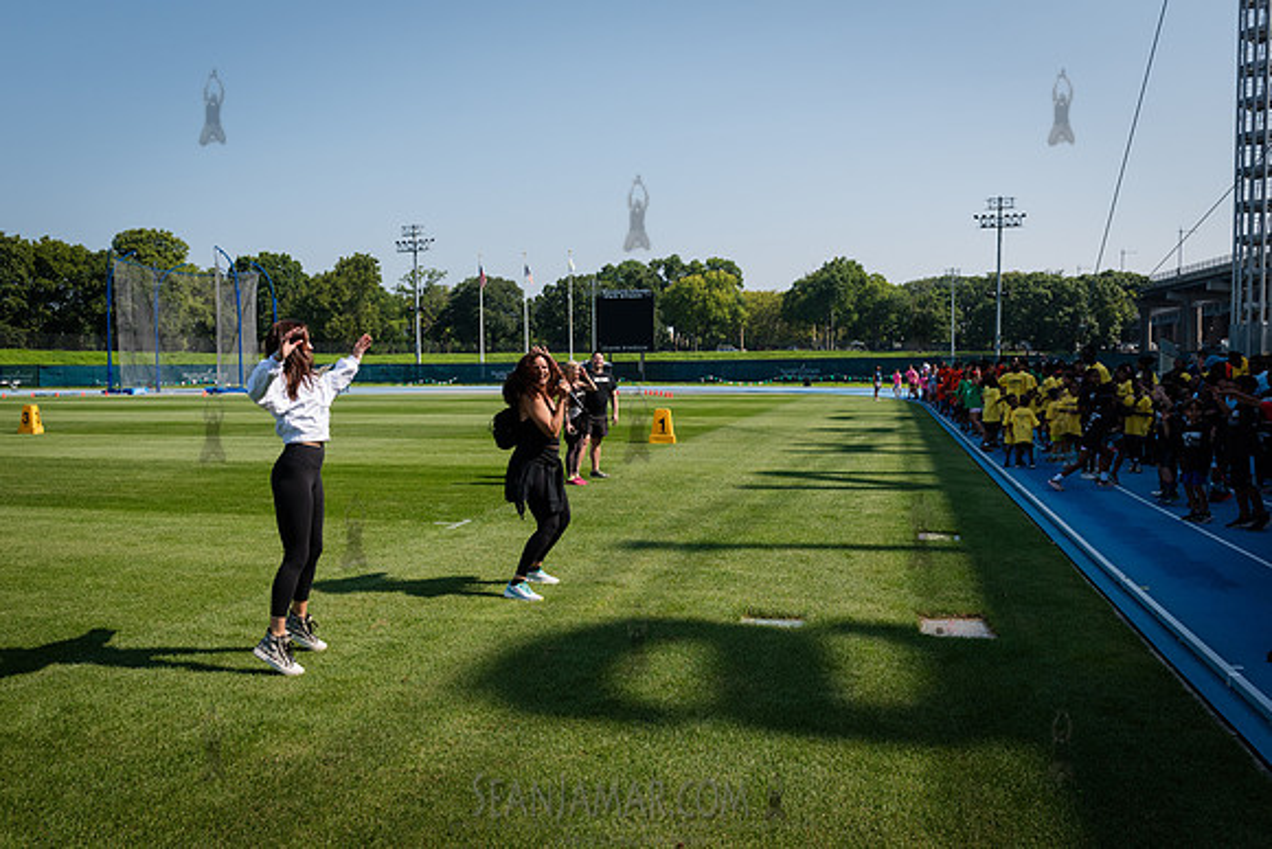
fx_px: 1042
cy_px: 424
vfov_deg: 44.3
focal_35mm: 29
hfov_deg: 62.8
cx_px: 617
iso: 400
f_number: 5.6
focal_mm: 28
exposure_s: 1/1250
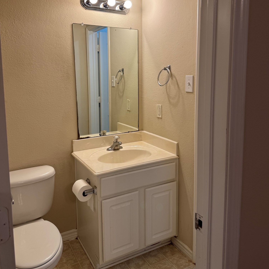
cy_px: 105
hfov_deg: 55.6
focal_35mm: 29
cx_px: 134
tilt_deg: -6.4
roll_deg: +1.2
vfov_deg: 55.1
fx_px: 255
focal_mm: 6.76
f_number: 1.78
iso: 80
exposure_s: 1/120
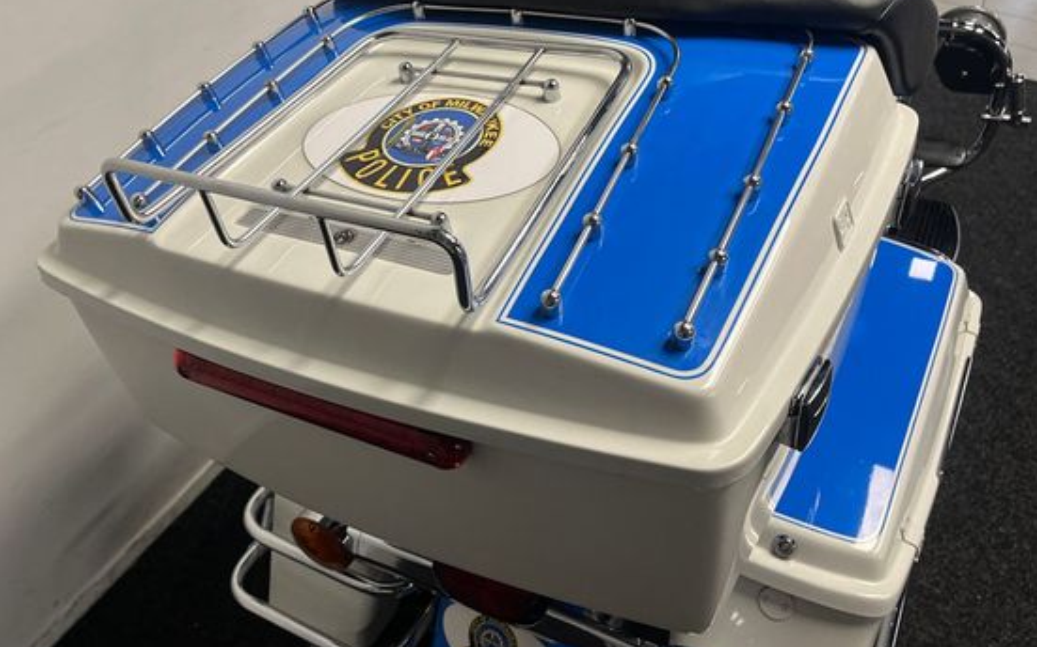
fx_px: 904
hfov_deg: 59.6
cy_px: 246
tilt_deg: -37.4
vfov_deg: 39.2
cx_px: 474
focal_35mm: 32
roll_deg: -2.6
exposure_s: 1/100
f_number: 1.6
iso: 125
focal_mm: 5.1
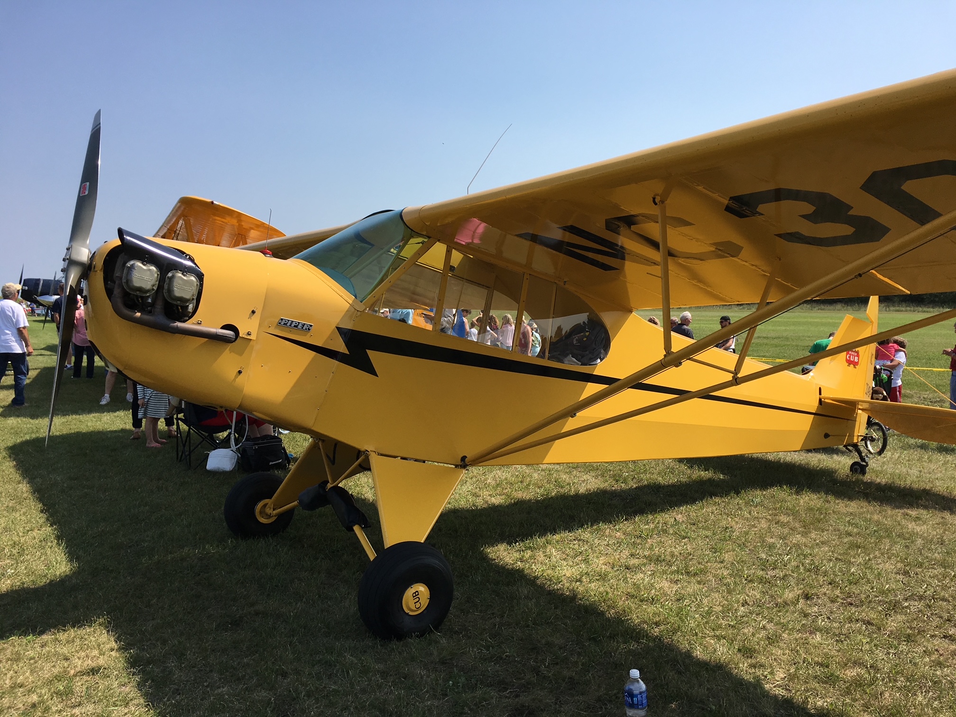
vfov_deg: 48.2
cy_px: 358
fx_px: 801
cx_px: 478
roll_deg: +0.4
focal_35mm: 29
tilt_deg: -4.8
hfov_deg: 61.7
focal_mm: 4.15
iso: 25
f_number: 2.2
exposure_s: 1/1832
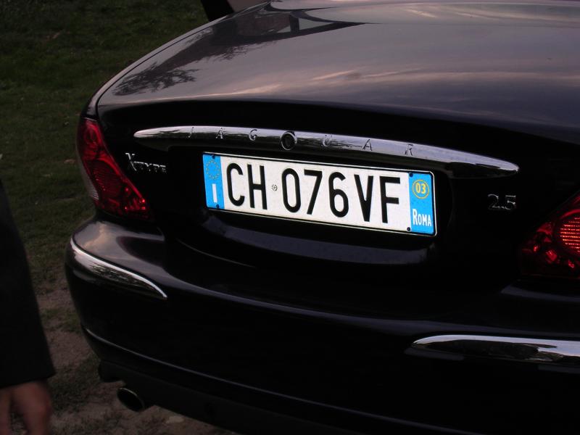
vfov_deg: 17.2
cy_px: 218
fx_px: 1441
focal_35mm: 86
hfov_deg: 22.8
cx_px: 290
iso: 100
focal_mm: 13
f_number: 4.1
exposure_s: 1/60.1
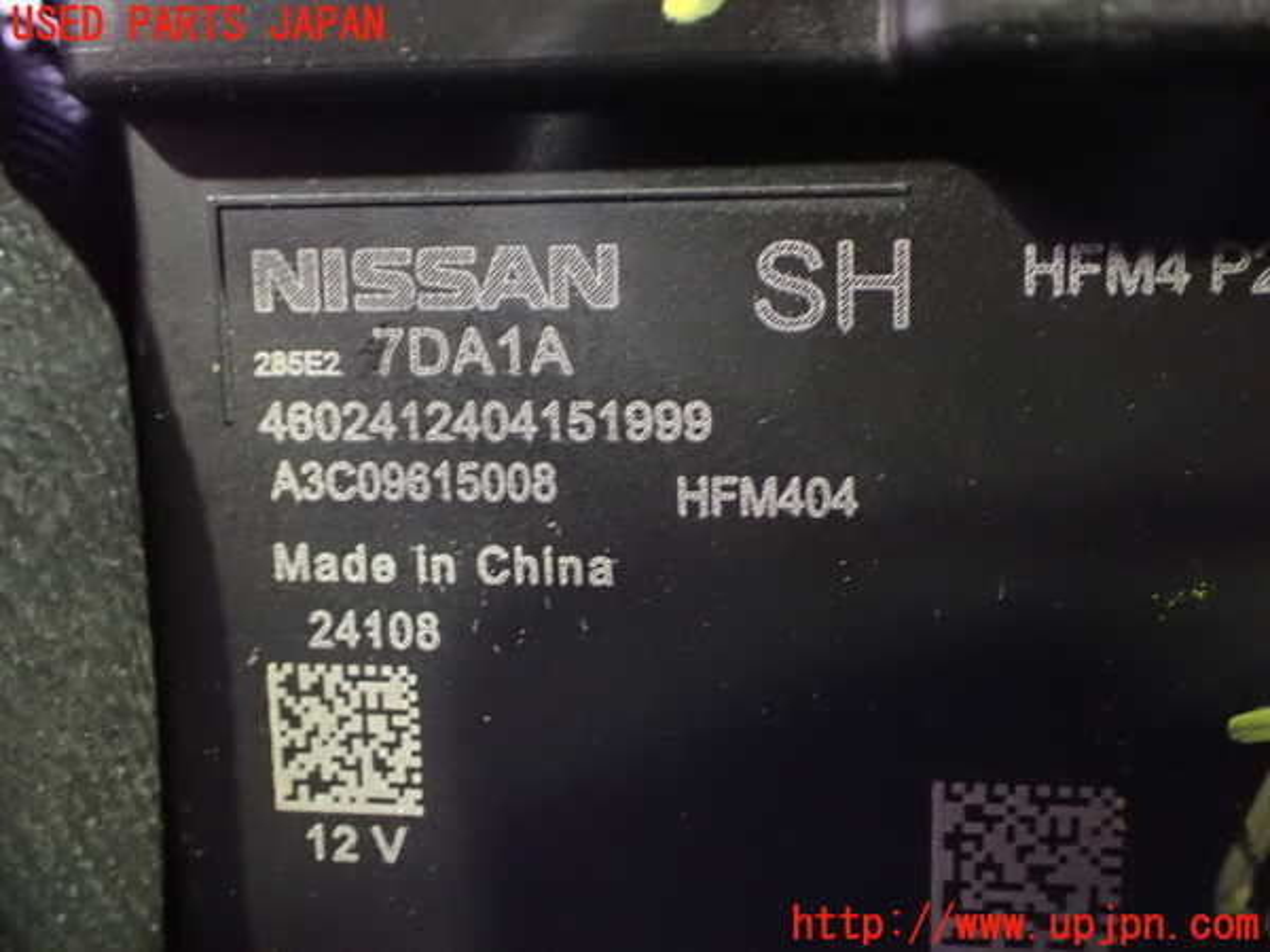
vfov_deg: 37.7
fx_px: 1394
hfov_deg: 49.0
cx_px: 635
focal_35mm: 38
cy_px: 476
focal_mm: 6.83
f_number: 2.7
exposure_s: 1/15
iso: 1600
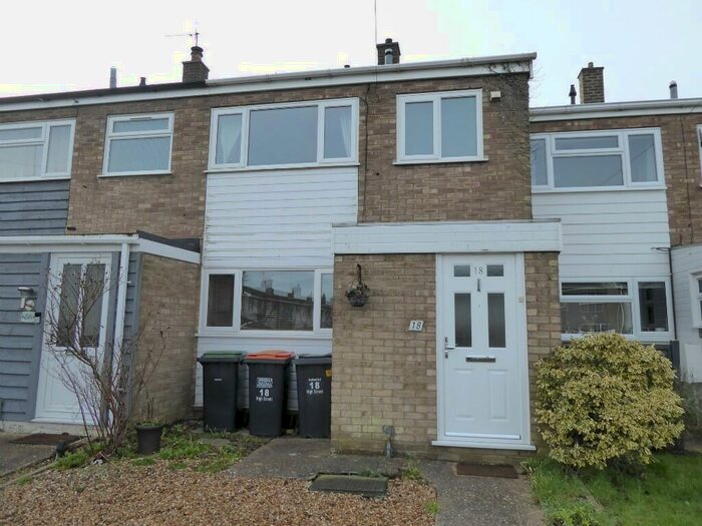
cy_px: 263
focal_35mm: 25
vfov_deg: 54.9
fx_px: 507
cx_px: 351
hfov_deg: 69.4
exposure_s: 1/400
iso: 160
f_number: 3.3
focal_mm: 4.3
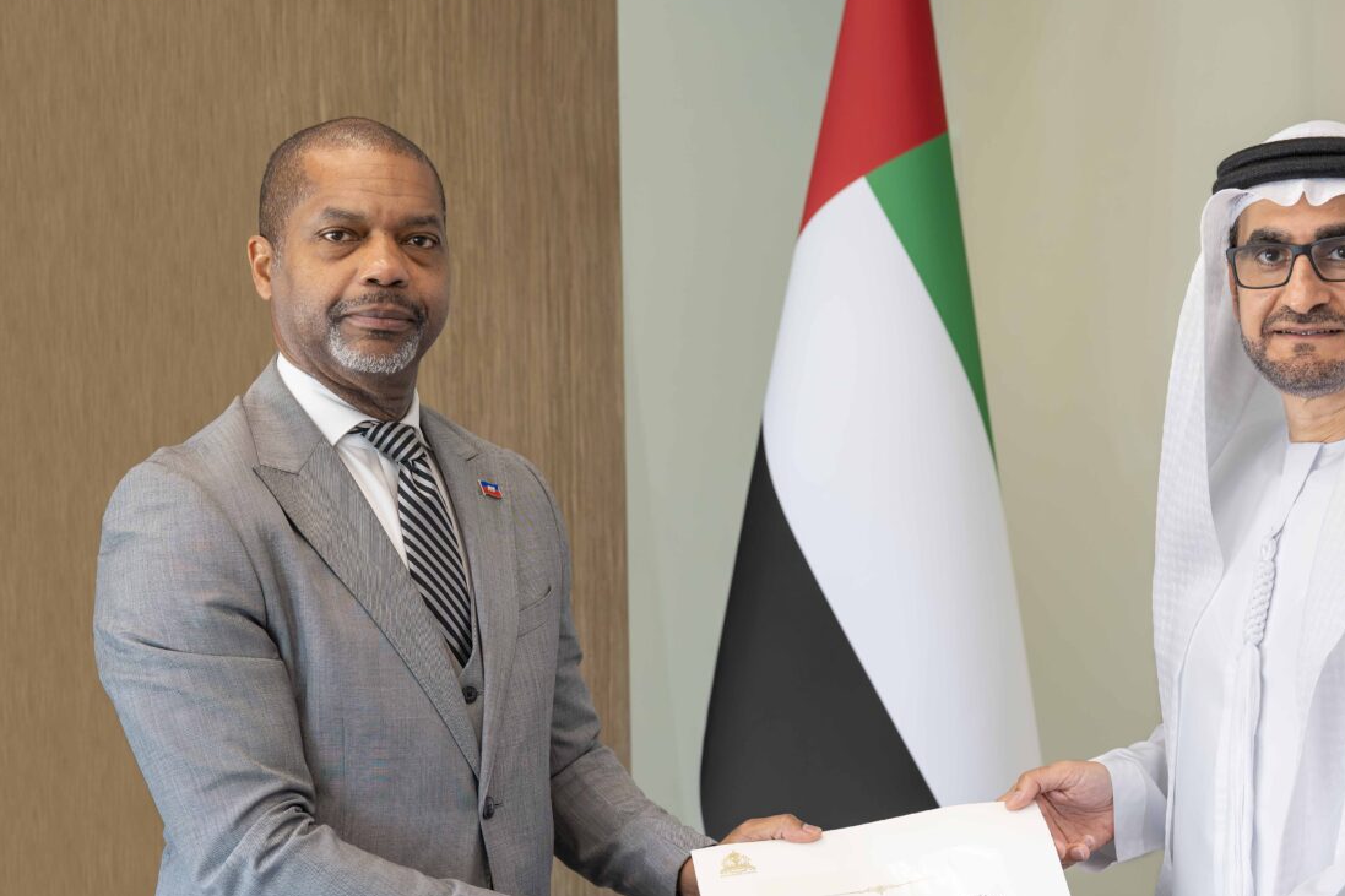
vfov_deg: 21.5
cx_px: 869
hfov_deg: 31.7
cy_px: 609
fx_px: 2353
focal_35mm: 63
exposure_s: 1/125
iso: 640
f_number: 4
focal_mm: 45
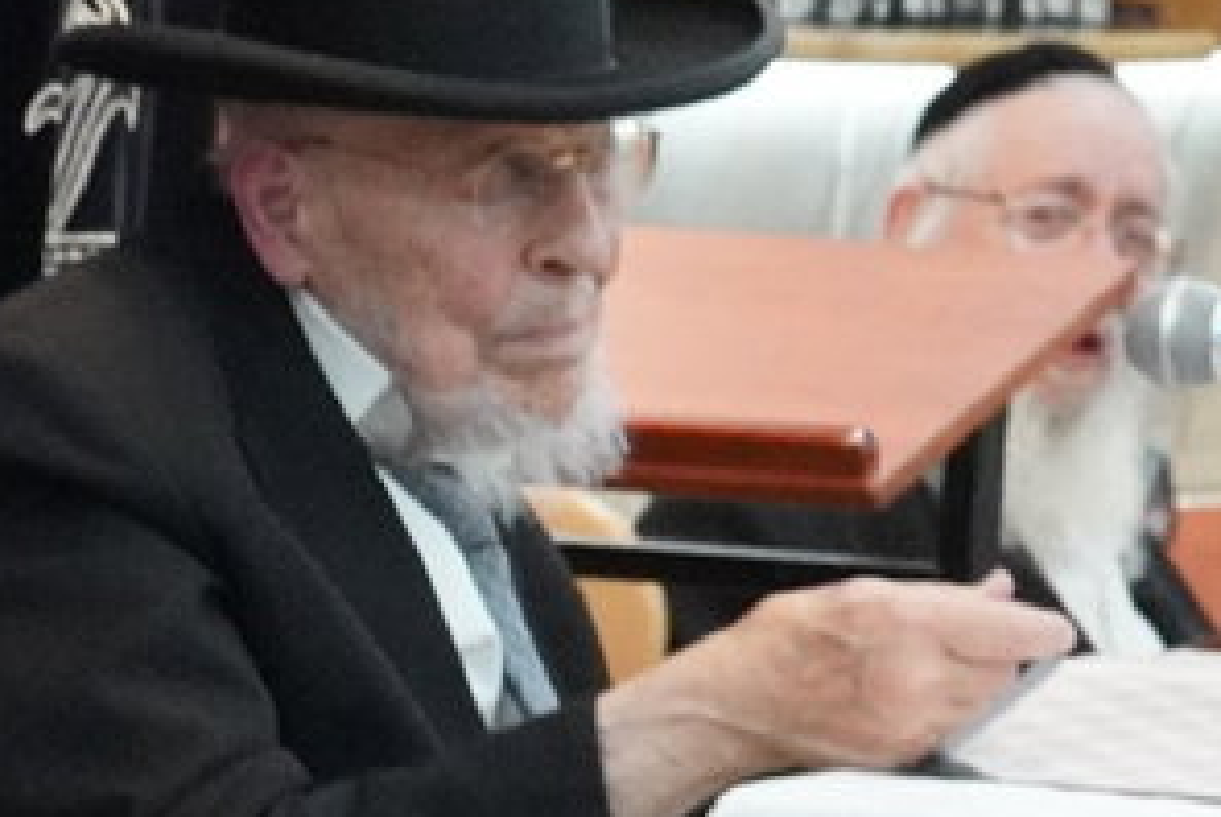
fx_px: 11639
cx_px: -594
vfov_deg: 4.0
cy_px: 1306
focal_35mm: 343
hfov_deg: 5.9
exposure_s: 1/250
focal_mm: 48.4
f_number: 6.3
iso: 4000
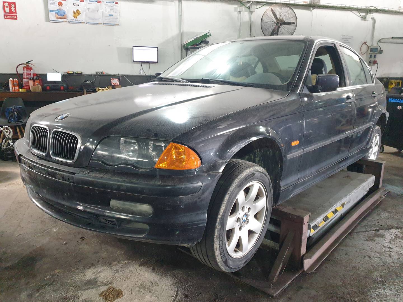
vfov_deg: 53.1
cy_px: 151
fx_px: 303
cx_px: 202
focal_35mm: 26
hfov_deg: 67.3
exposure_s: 1/50
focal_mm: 4.3
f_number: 1.5
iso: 320
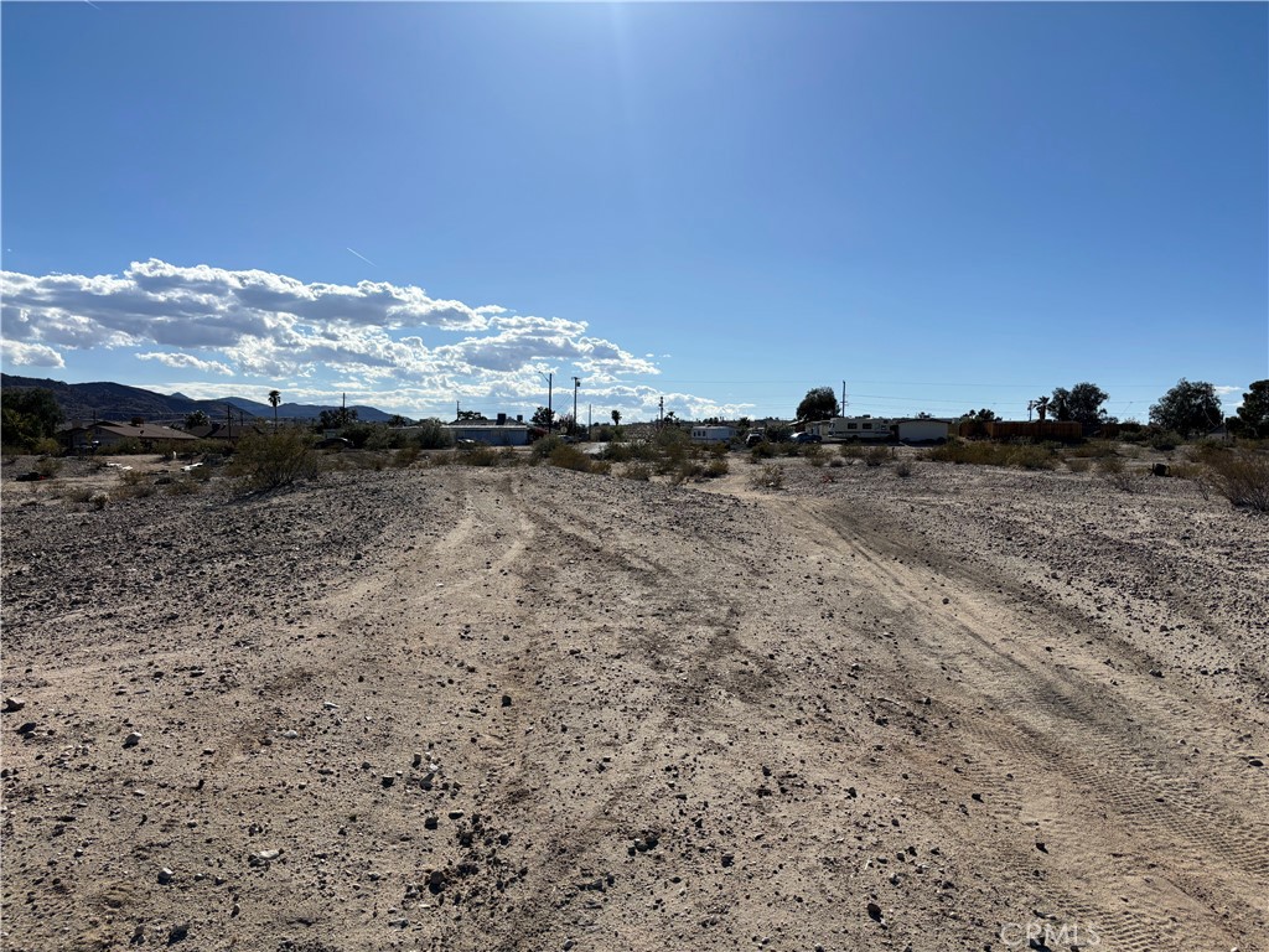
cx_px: 634
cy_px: 476
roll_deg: -0.6
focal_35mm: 26
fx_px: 953
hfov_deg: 67.3
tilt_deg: -0.5
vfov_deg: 53.1
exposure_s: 1/8333
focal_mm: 5.96
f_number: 1.6
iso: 50
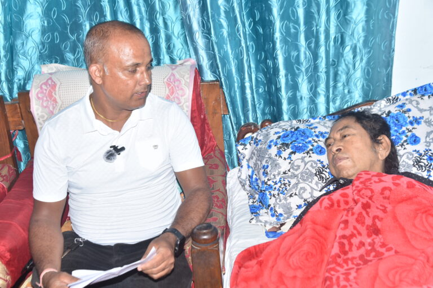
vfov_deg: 27.0
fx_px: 601
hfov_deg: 39.6
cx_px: 216
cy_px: 144
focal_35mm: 50
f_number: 7.1
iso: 400
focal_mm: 50
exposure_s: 1/125
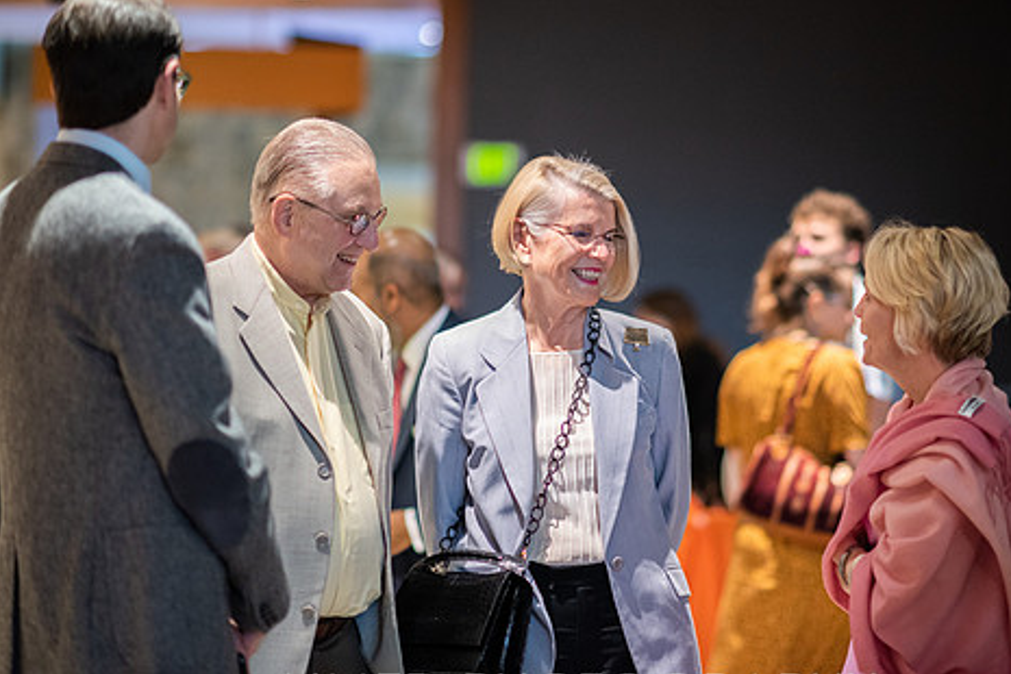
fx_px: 3033
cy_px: 314
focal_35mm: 108
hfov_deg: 18.9
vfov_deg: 12.7
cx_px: 576
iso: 1250
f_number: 1.4
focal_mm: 85
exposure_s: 1/200
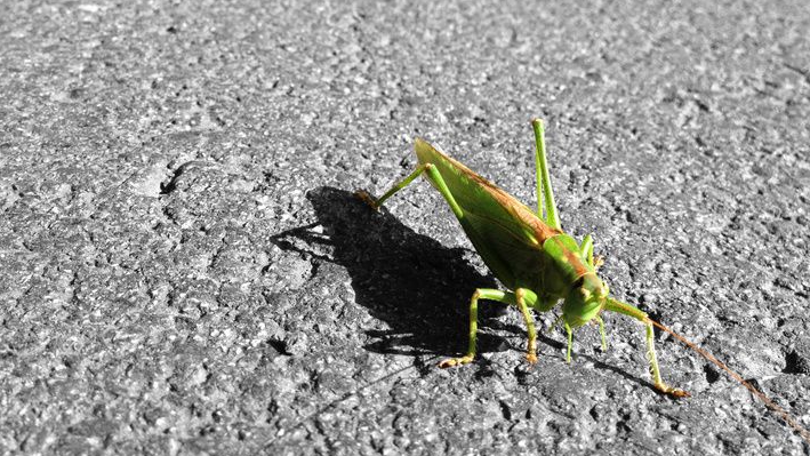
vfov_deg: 30.4
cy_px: 206
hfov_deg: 51.6
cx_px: 411
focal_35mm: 39
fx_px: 838
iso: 64
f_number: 2.4
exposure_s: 1/717
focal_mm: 4.28
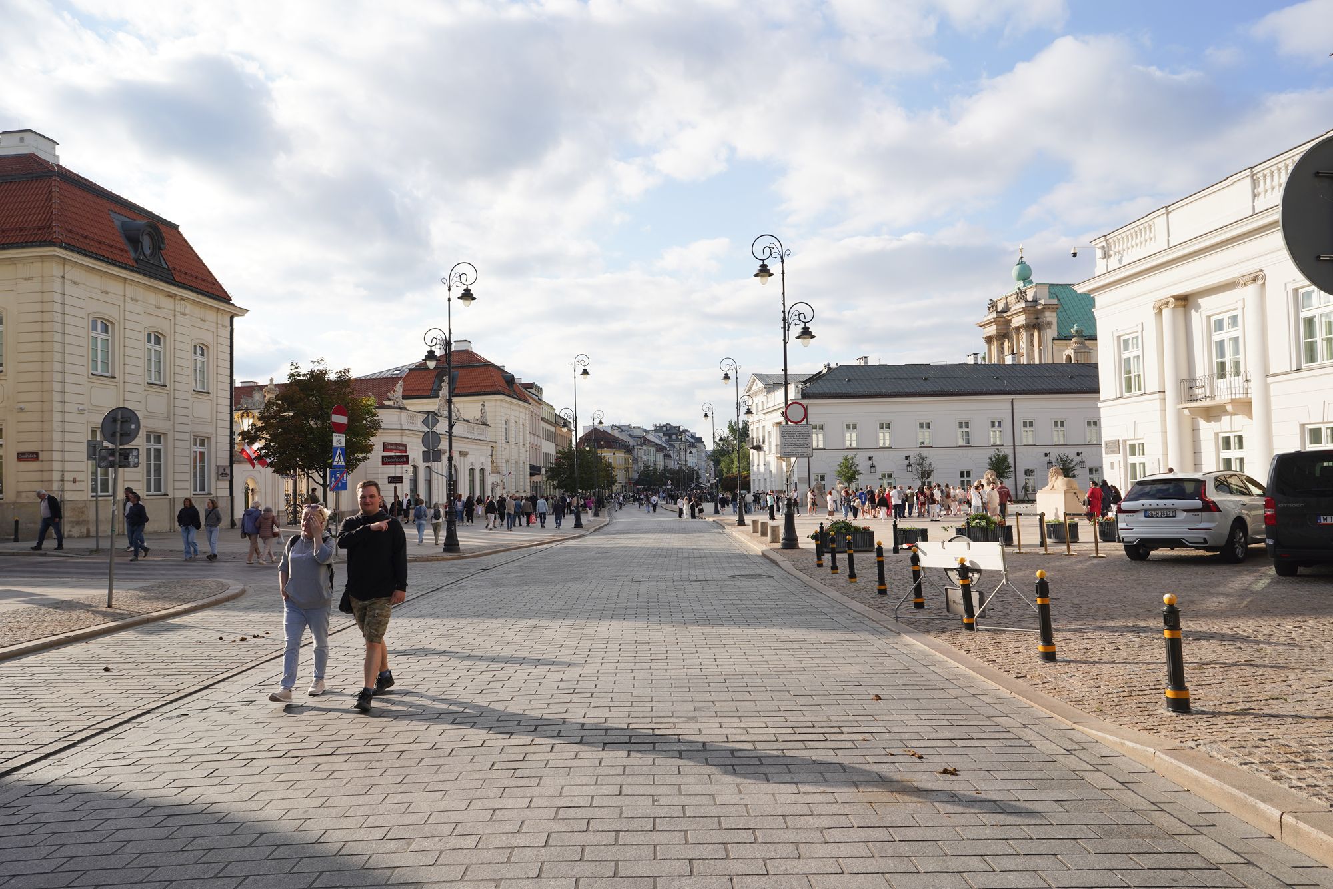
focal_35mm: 24
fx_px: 889
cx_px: 666
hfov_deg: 73.7
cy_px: 444
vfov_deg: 53.1
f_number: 11
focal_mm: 24
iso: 100
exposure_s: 1/100
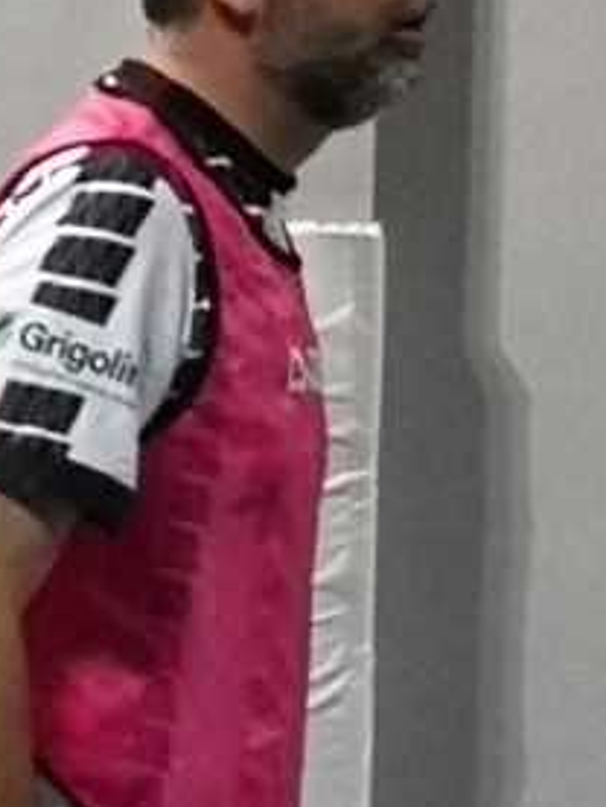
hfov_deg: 3.5
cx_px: 519
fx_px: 9913
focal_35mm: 425
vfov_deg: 4.7
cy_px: 638
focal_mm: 3.95
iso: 200
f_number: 1.6
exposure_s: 1/50
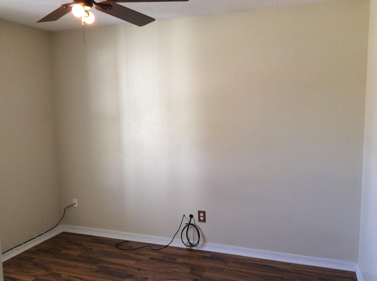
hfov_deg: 56.9
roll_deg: +1.3
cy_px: 140
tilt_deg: -6.9
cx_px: 188
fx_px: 348
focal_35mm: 32
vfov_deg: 44.1
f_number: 2.4
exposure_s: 1/25
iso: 80
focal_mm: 3.3
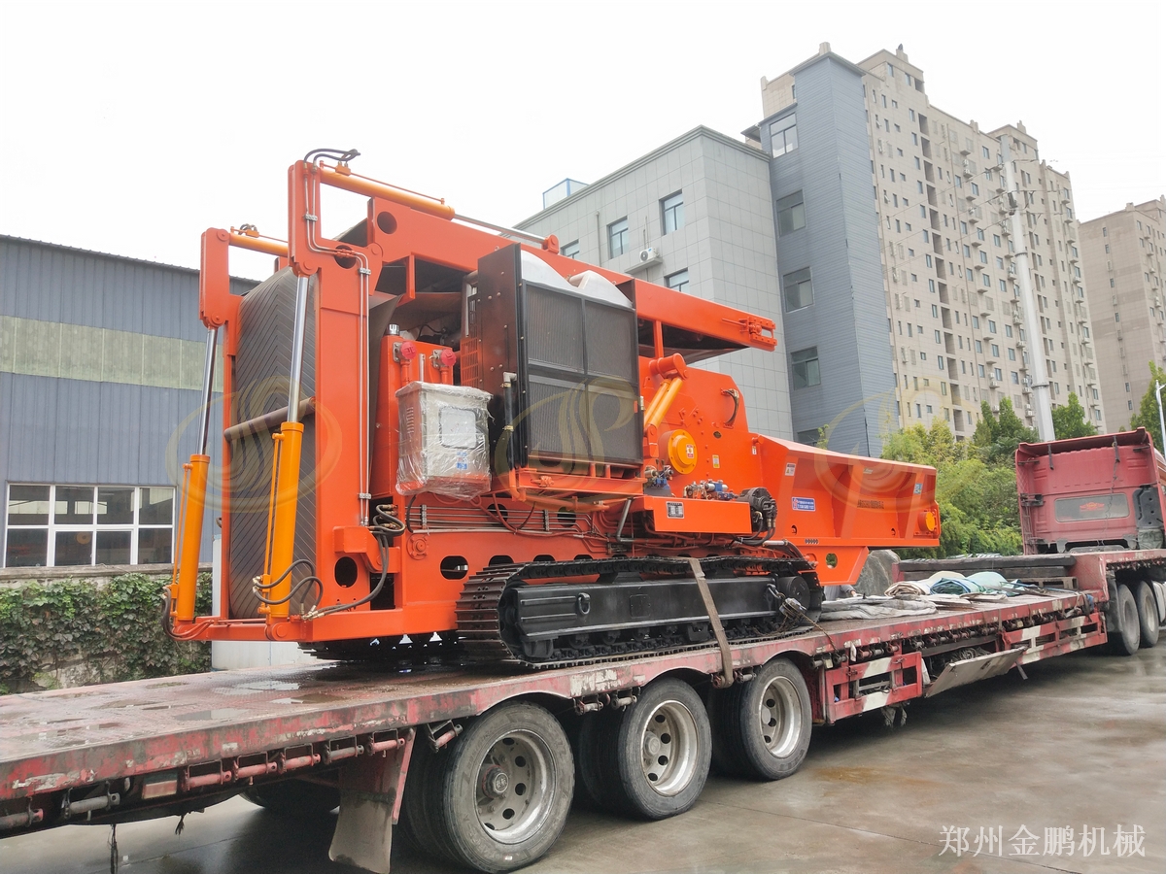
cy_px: 437
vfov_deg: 46.8
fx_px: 1011
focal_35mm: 30
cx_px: 583
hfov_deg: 60.0
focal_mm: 3.95
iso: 136
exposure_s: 1/656
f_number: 1.8
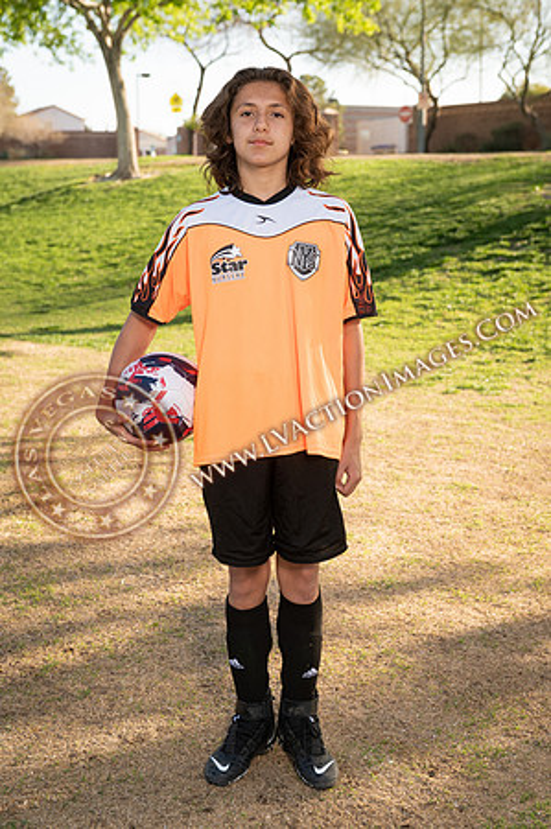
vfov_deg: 38.2
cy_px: 414
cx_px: 276
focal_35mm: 52
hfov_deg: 25.9
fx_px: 1197
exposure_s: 1/250
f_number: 4
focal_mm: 52
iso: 100
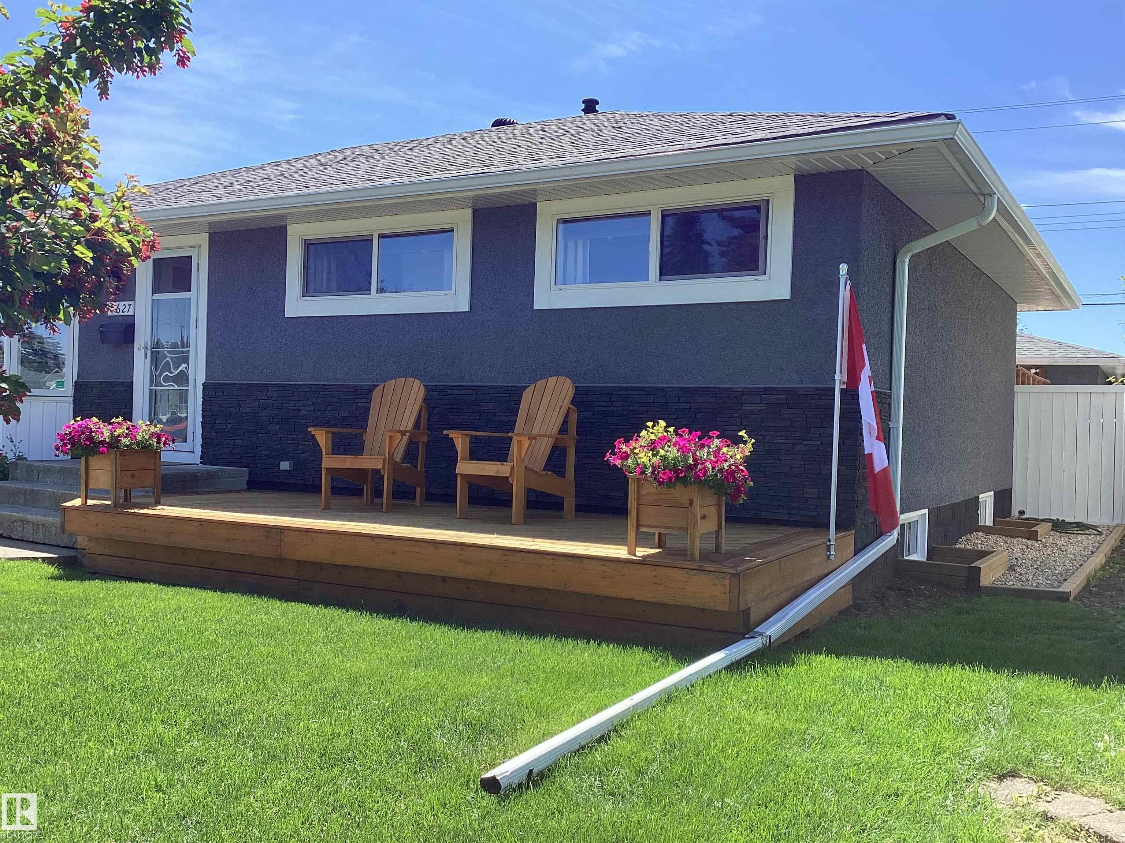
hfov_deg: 58.4
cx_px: 562
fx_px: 1007
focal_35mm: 31
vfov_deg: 45.4
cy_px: 422
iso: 25
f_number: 2.4
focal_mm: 3.3
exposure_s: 1/562
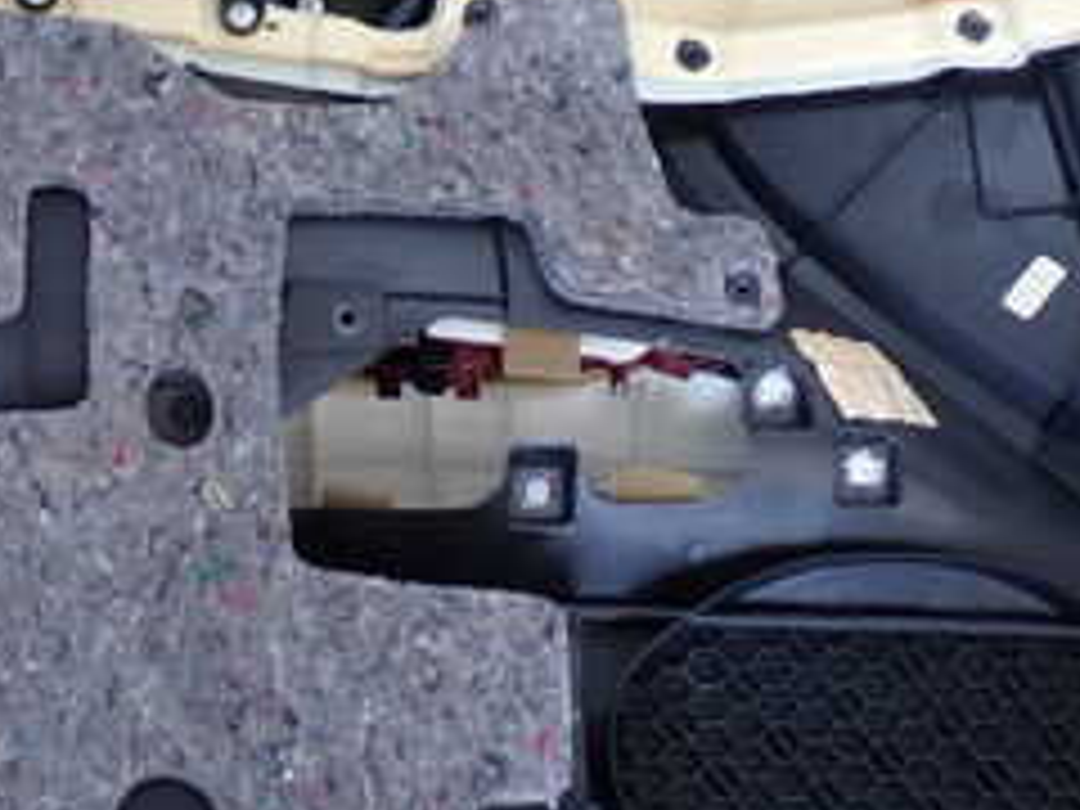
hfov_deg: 21.3
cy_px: 405
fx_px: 2808
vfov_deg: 16.4
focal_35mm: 90
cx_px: 94
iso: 200
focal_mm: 6.37
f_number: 2.5
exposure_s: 1/80
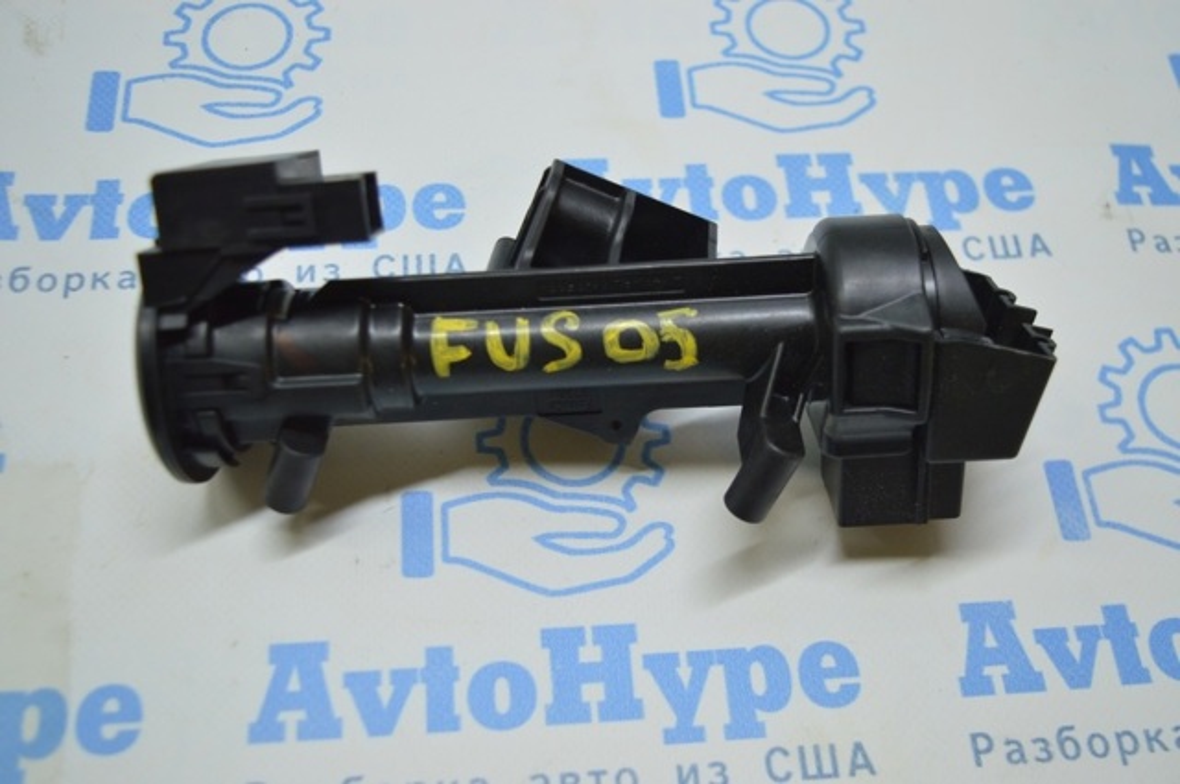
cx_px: 590
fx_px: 1277
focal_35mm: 39
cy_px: 392
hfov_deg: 49.6
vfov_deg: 34.1
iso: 400
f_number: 4
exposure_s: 1/60
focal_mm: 26
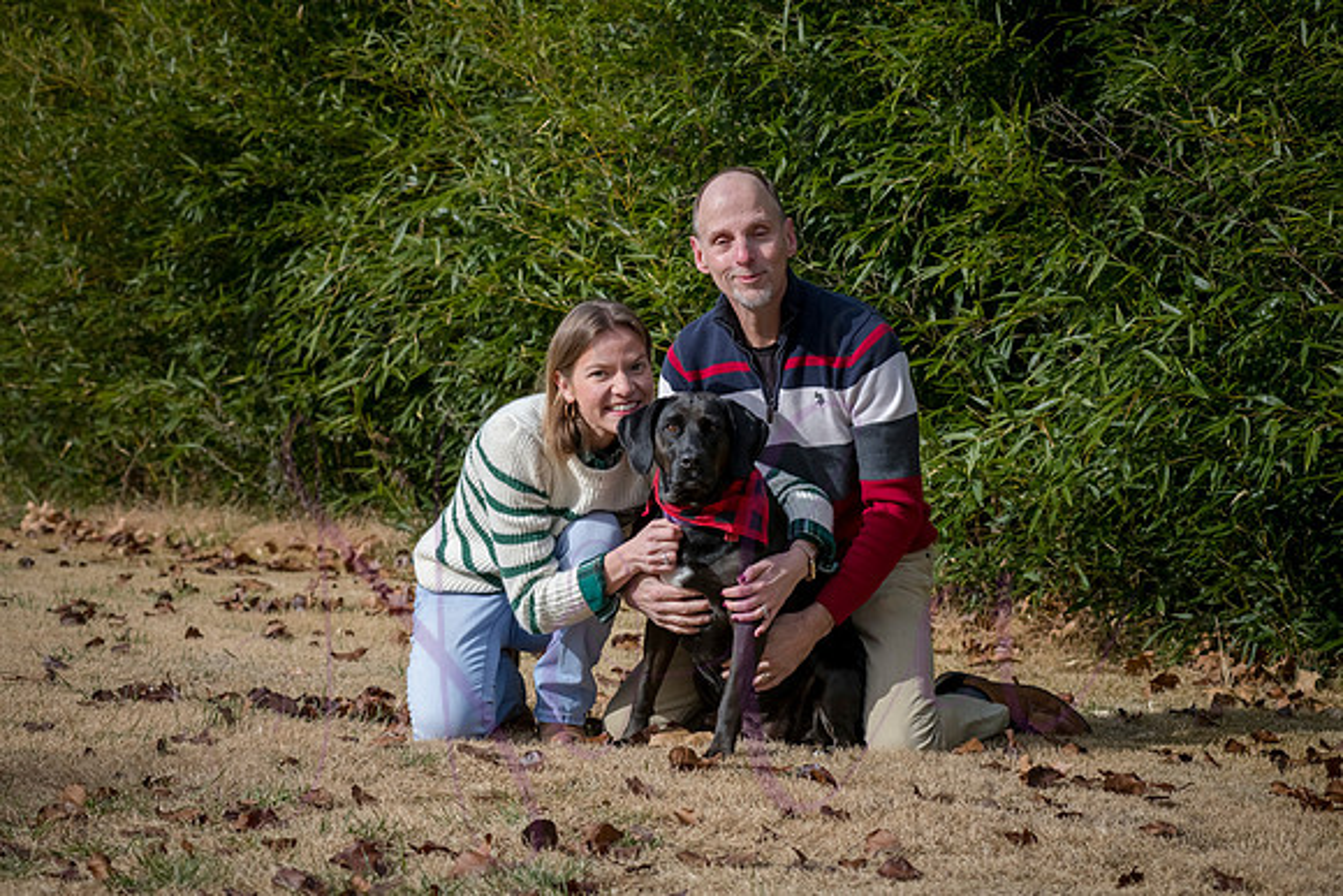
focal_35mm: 105
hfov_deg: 19.5
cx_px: 672
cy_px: 448
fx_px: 3918
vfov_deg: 13.0
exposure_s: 1/1000
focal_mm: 105
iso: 400
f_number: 7.1
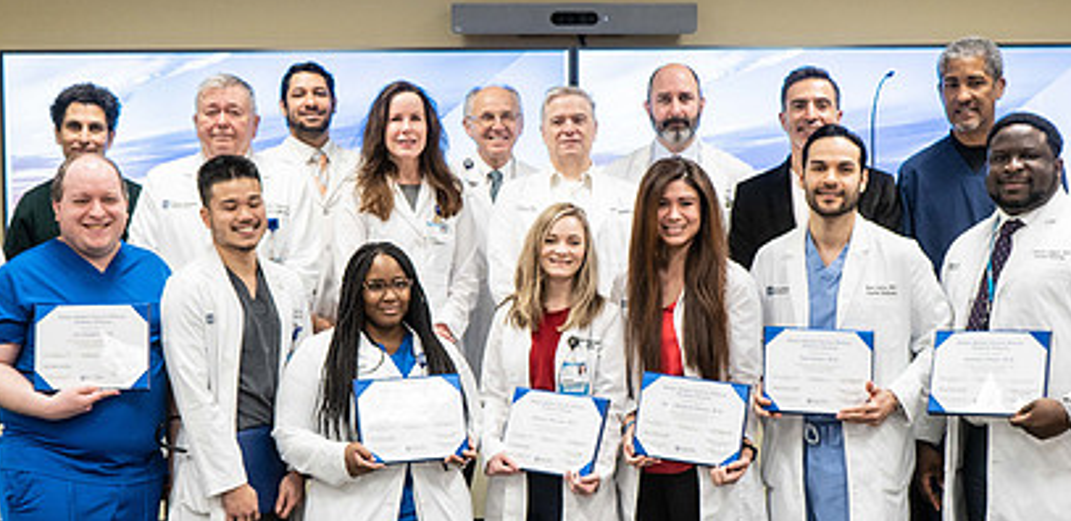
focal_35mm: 57
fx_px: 1569
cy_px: 326
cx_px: 492
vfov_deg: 18.8
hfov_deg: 37.7
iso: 1250
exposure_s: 1/160
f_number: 4
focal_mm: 37
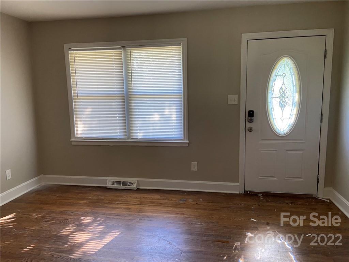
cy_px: 131
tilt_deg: -7.9
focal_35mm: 26
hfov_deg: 67.3
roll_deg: +1.7
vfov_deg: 53.1
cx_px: 174
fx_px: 262
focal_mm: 4.25
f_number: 1.8
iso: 125
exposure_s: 1/71
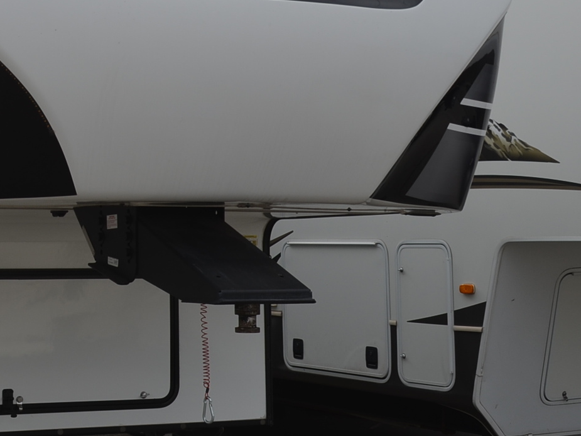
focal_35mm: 92
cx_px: 8
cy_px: 128
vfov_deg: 16.0
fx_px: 1544
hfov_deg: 20.7
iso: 100
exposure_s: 1/250
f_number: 8
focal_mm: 24
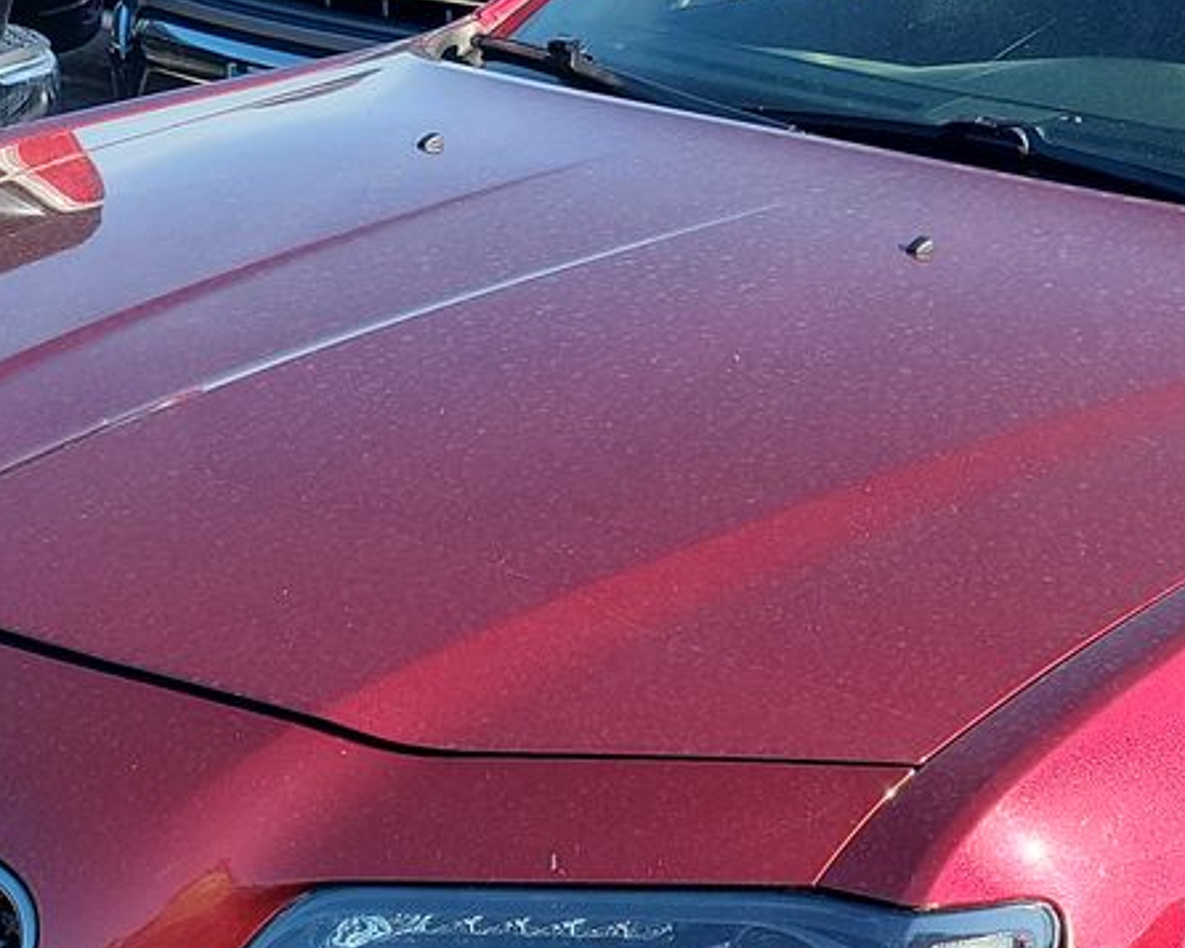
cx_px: 869
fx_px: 2947
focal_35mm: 84
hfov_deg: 22.6
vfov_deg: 18.3
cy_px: 457
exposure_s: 1/421
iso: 50
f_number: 1.8
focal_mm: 6.7
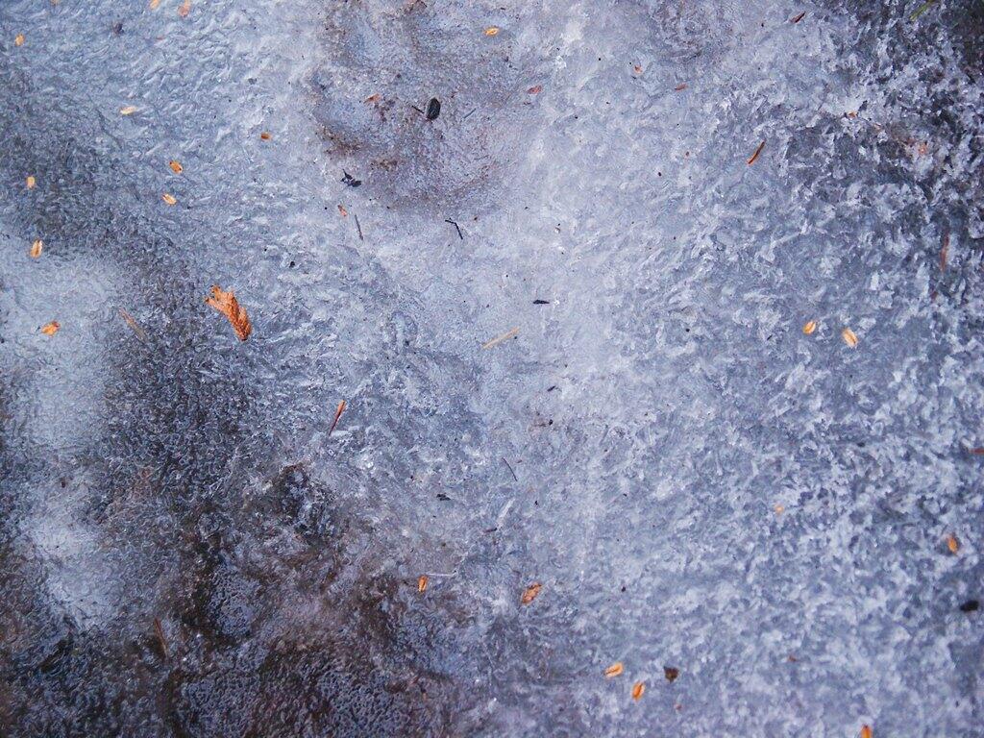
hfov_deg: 25.0
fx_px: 2217
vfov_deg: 18.9
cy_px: 369
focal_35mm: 78
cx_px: 492
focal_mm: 15.56
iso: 125
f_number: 3.6
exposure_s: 1/60
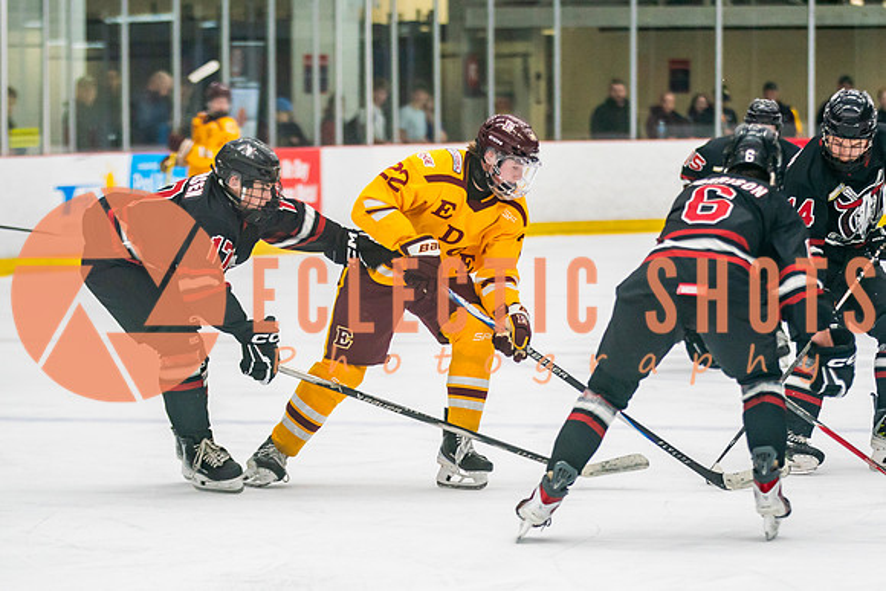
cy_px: 365
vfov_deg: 6.4
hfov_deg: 9.6
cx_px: 506
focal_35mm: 214
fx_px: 5279
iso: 1000
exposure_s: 1/640
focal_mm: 125
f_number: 2.8
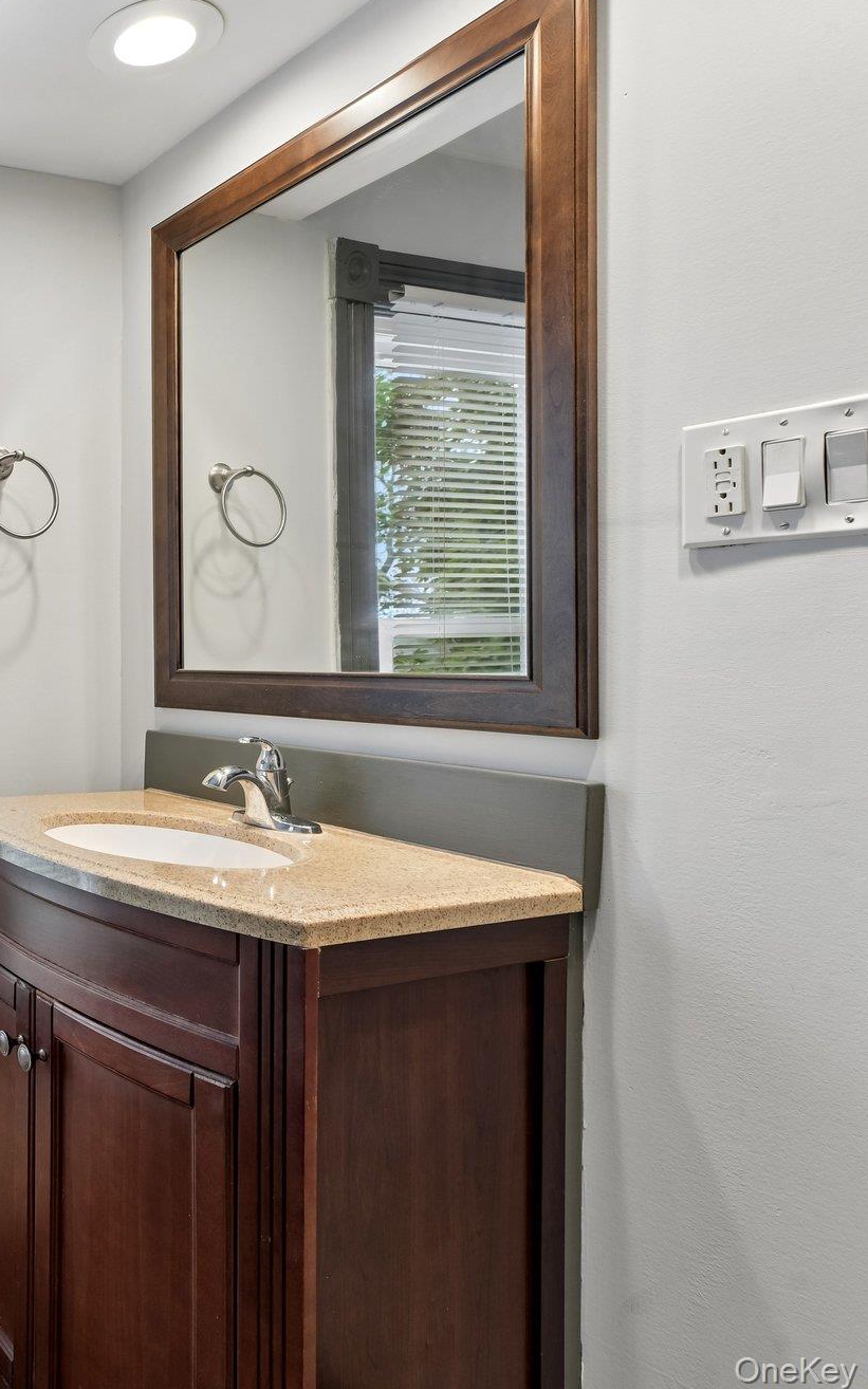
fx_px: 1022
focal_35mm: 27
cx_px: -133
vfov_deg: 68.4
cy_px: 674
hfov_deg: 37.0
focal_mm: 17
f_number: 9
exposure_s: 1/15
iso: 250
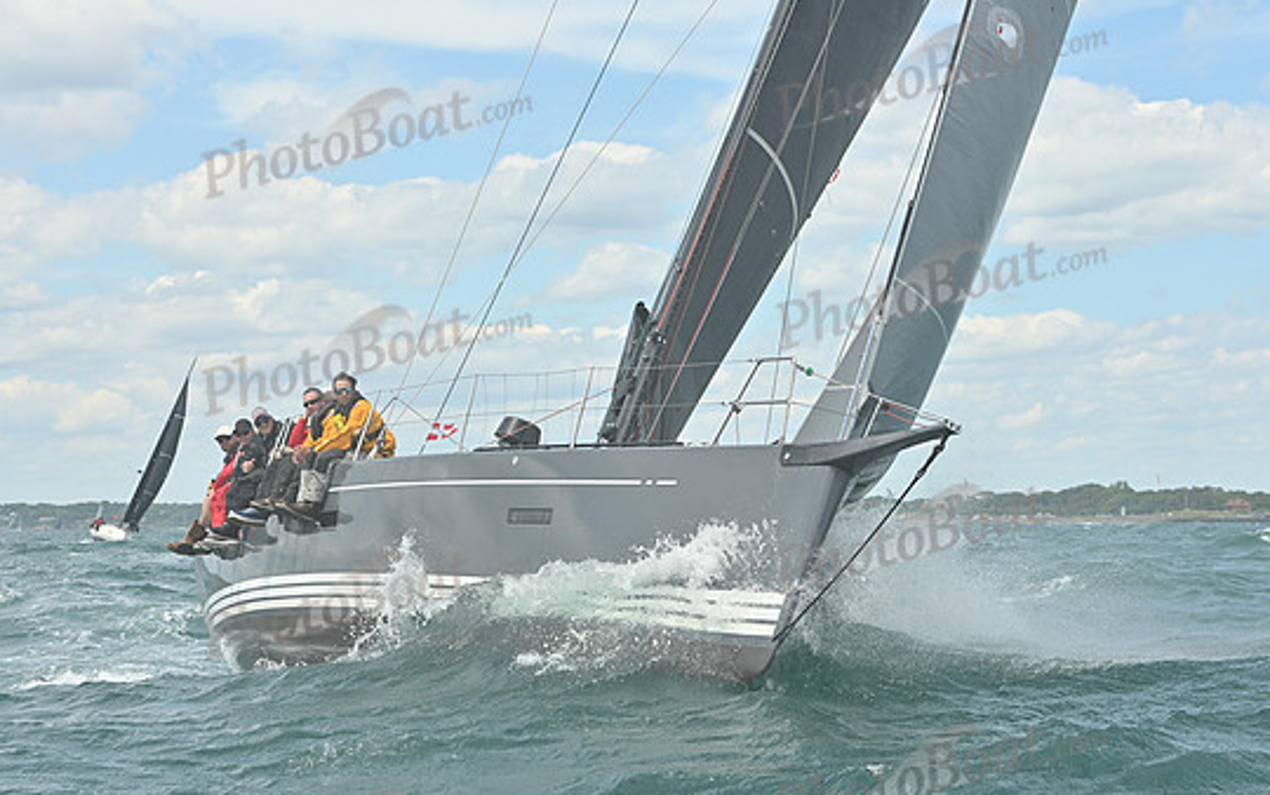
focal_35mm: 93
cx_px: 656
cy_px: 443
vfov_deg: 14.1
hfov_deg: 22.3
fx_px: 3220
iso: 320
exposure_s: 1/1250
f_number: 8
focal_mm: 85
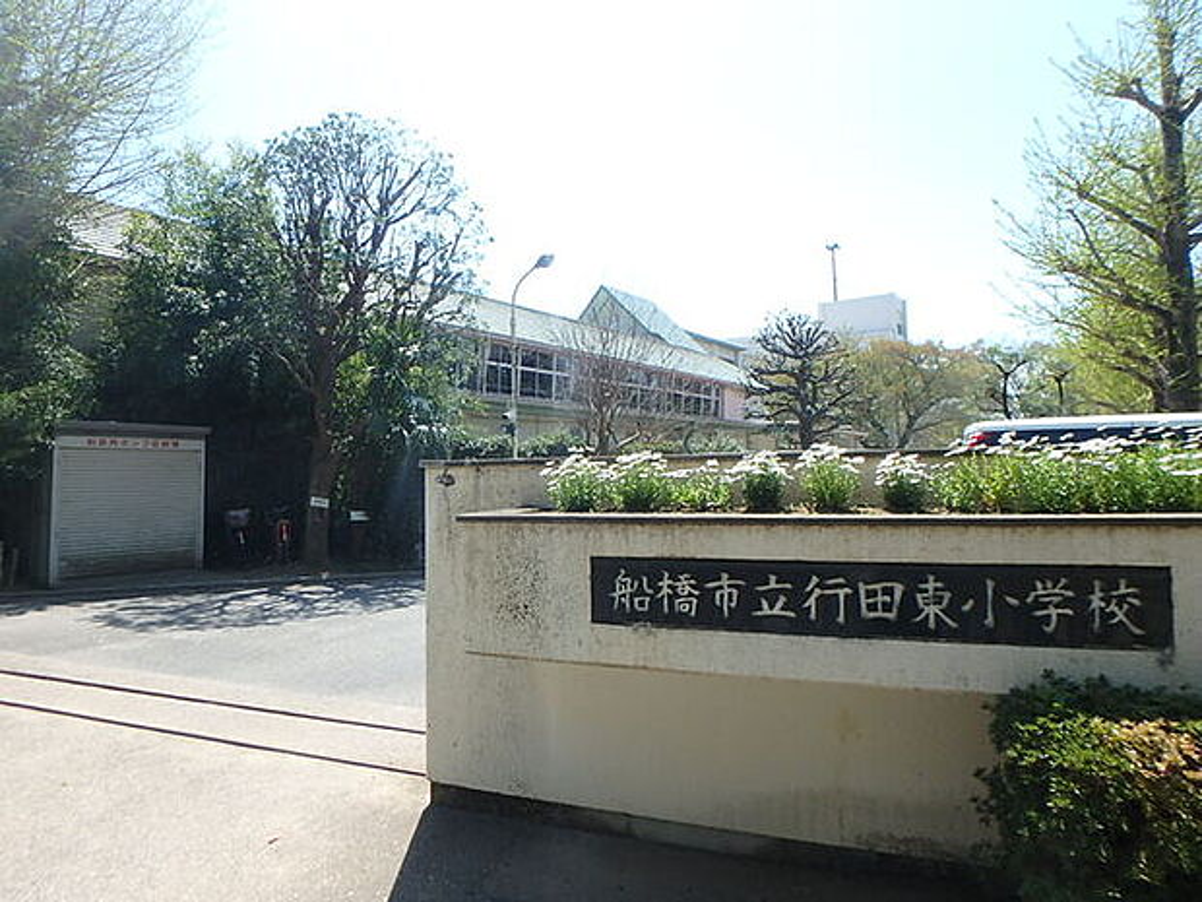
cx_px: 601
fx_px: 729
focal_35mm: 21
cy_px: 451
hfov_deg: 79.0
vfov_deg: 63.4
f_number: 3.5
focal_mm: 3.7
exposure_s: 1/640
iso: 125
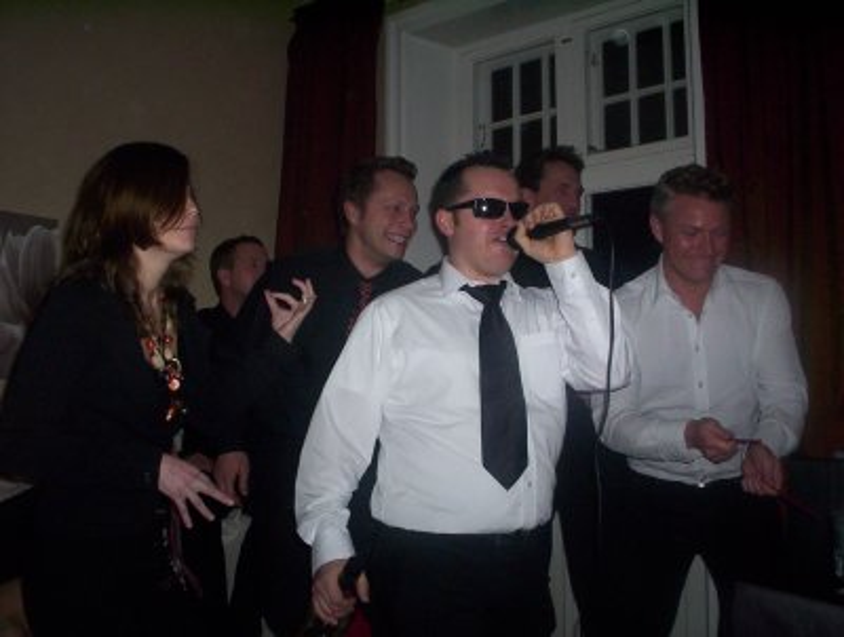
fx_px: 929
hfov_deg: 48.9
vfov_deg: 37.9
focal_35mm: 38
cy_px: 318
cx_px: 422
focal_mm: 4.99
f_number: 4.5
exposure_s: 1/60
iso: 140
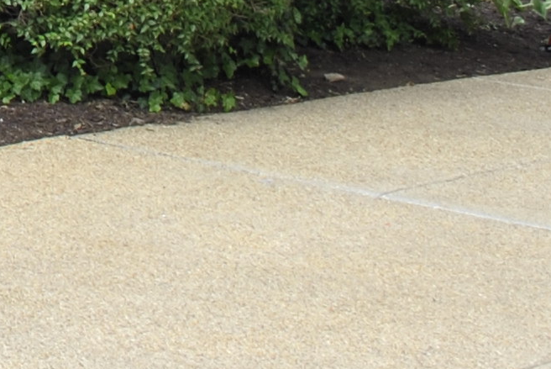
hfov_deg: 10.1
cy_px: -535
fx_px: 2712
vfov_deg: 7.3
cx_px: -782
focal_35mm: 177
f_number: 5
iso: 100
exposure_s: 1/160
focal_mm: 20
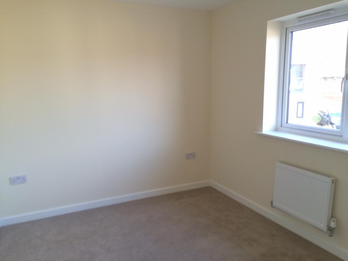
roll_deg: +1.5
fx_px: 292
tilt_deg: -9.0
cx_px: 174
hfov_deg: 61.7
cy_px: 130
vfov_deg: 48.2
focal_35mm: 29
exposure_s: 1/33
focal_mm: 4.15
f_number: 2.2
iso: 40
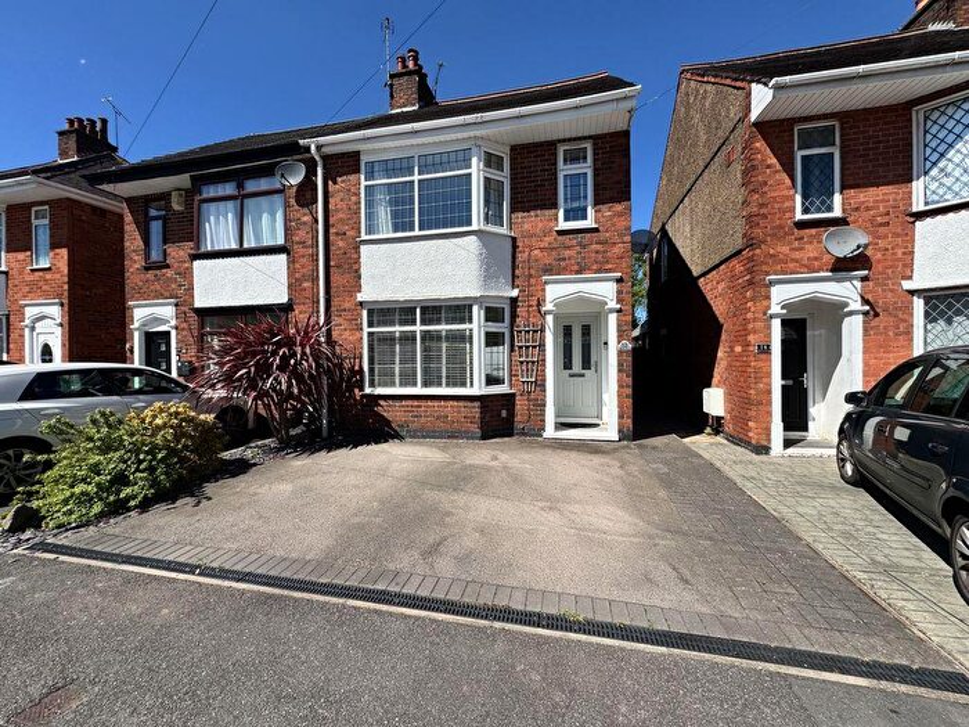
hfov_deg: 102.1
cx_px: 484
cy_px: 364
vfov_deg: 85.7
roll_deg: +0.1
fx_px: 392
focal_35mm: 14
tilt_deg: -0.2
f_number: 2.2
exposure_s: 1/2415
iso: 50
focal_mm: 2.22
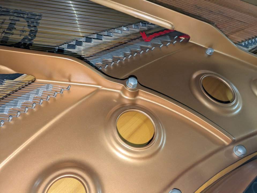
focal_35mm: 25
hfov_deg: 69.4
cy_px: 96
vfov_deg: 54.9
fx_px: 186
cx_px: 128
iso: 240
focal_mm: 5.43
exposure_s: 1/50
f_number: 1.89
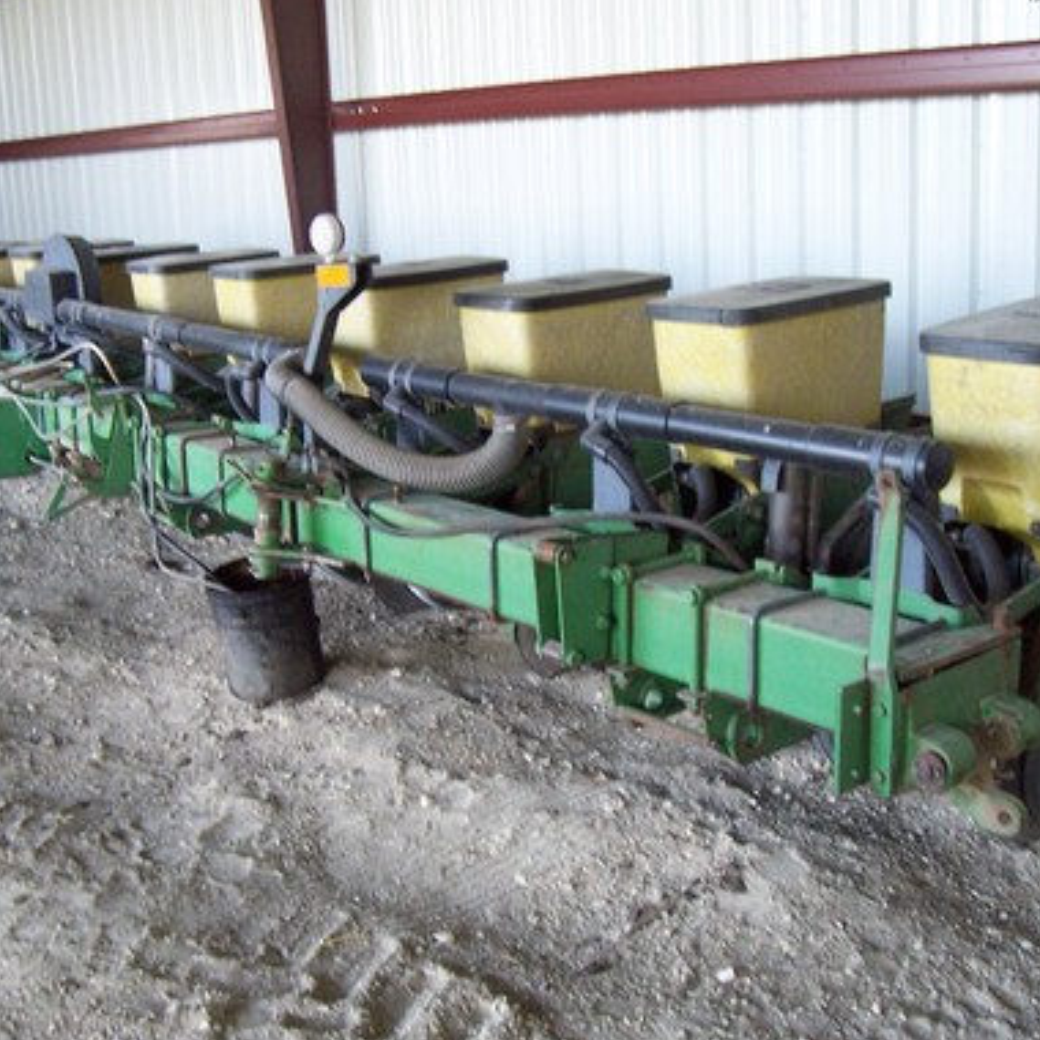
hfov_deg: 39.1
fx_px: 1462
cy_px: 531
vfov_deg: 39.2
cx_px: 457
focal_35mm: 43
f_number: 2.7
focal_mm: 5.6
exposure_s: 1/20
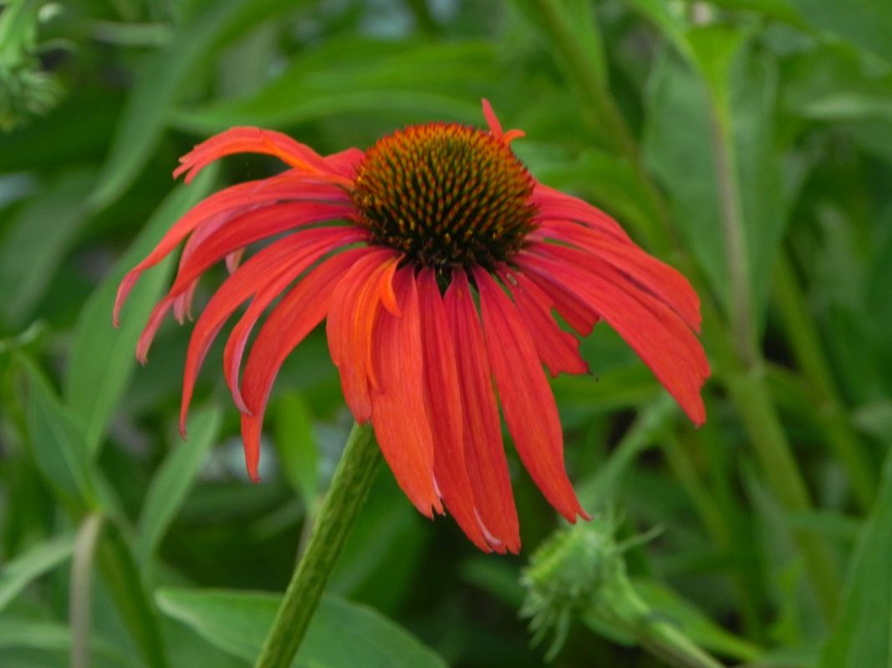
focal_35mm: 212
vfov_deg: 7.0
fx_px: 5462
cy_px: 334
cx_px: 446
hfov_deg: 9.3
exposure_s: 1/20
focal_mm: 37.7
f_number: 5
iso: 160
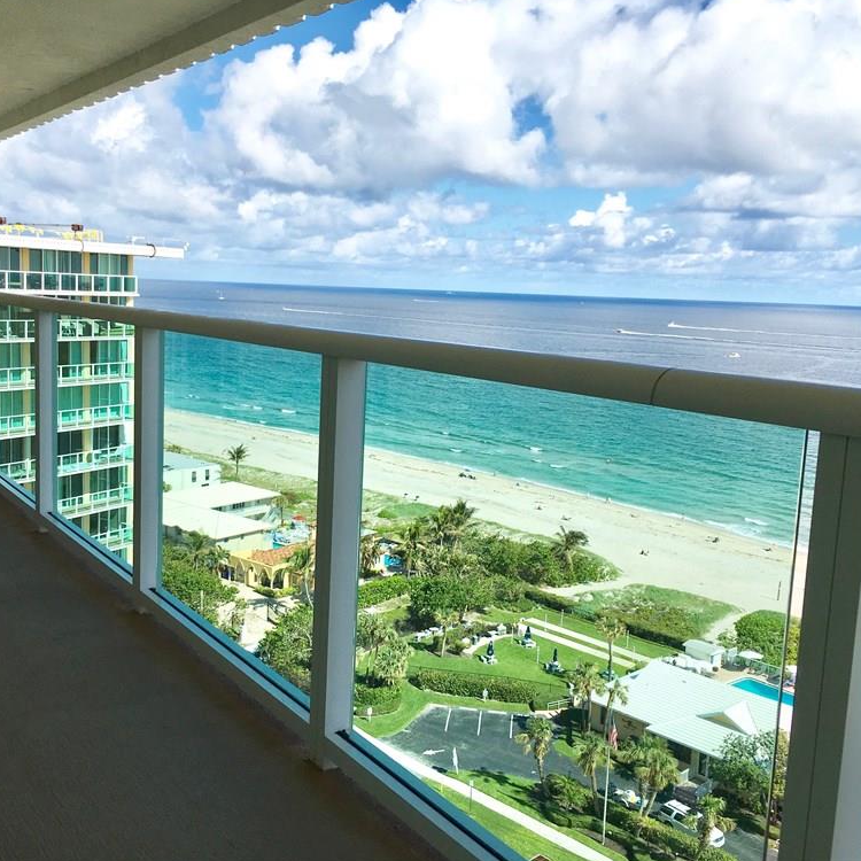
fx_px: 985
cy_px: 426
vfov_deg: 47.2
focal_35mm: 35
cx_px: 356
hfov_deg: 47.0
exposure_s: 1/1972
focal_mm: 4.15
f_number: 2.2
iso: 25
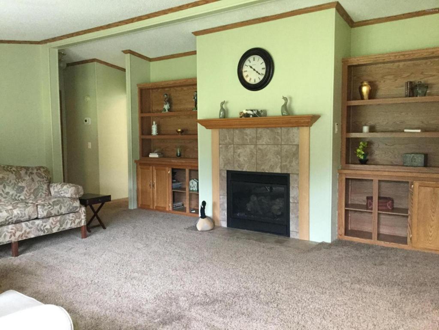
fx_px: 393
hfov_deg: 58.4
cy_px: 165
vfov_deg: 45.4
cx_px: 220
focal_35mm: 31
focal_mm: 3.3
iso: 200
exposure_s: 1/30
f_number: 2.4
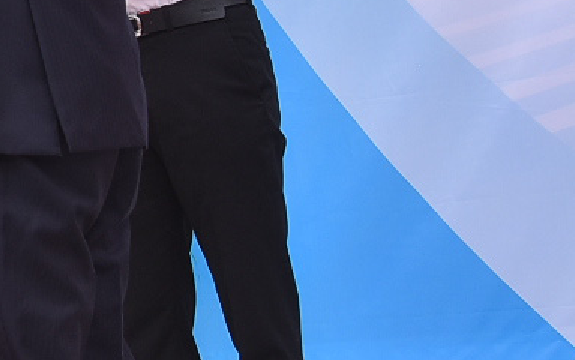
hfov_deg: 12.5
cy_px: -184
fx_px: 2431
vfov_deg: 8.3
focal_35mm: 155
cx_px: -401
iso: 200
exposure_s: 1/200
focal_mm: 24
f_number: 7.1
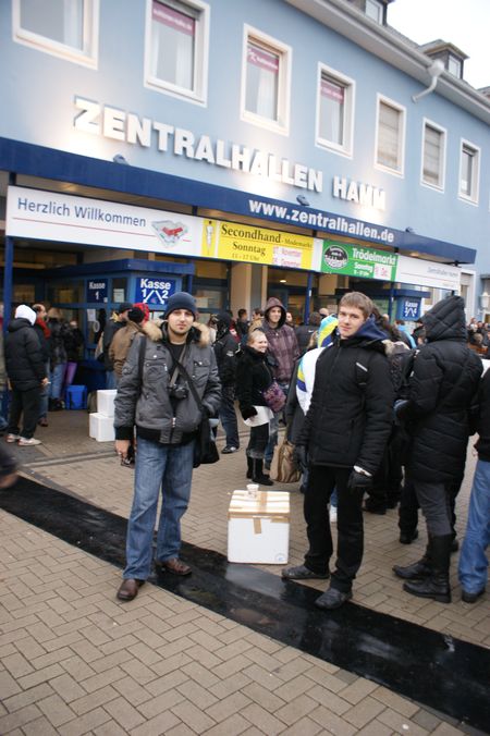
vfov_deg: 67.4
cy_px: 368
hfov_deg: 47.9
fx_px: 552
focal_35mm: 27
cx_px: 245
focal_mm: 18
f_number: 3.5
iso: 400
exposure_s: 1/30
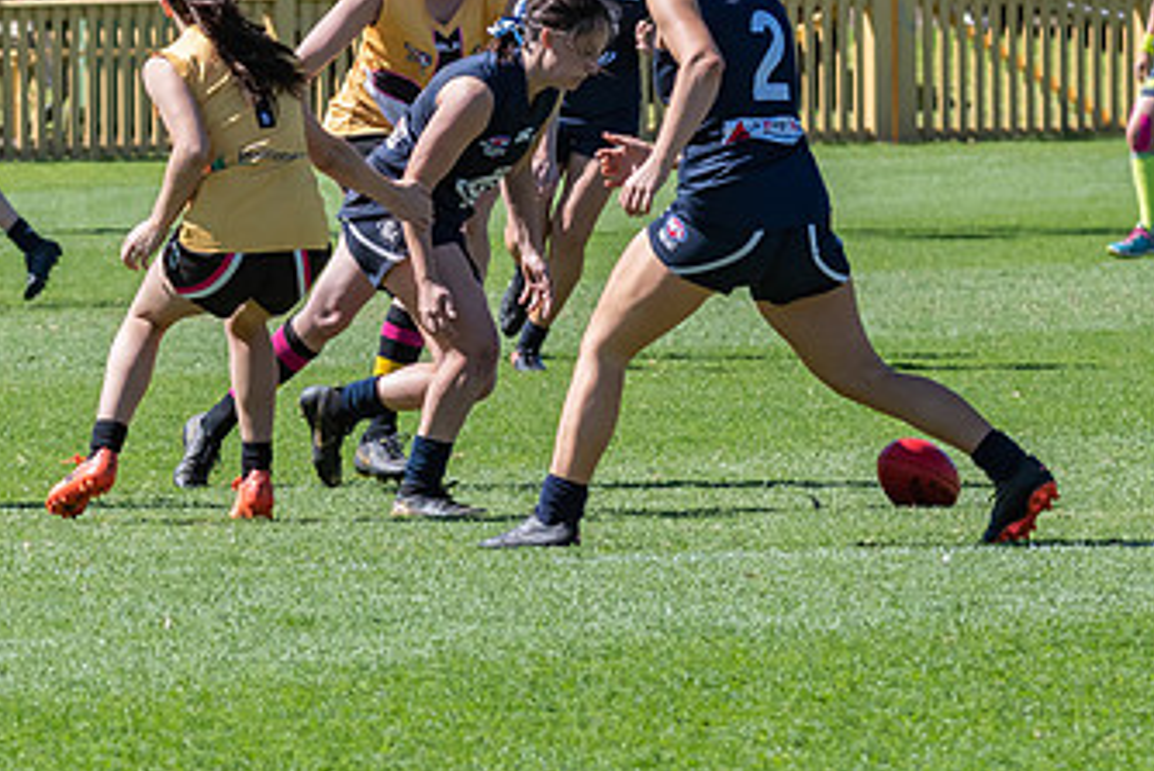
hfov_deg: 3.1
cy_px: 248
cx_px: 341
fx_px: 21261
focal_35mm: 663
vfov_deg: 2.1
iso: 800
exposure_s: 1/1600
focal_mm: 200
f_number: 10
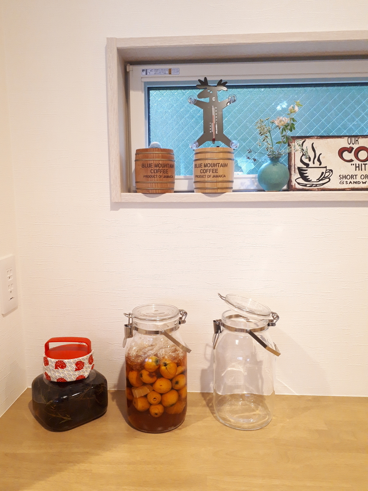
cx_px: 184
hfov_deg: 51.4
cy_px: 246
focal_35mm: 27
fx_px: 383
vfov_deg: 65.3
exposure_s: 1/17
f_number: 1.9
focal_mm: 3.6
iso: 250
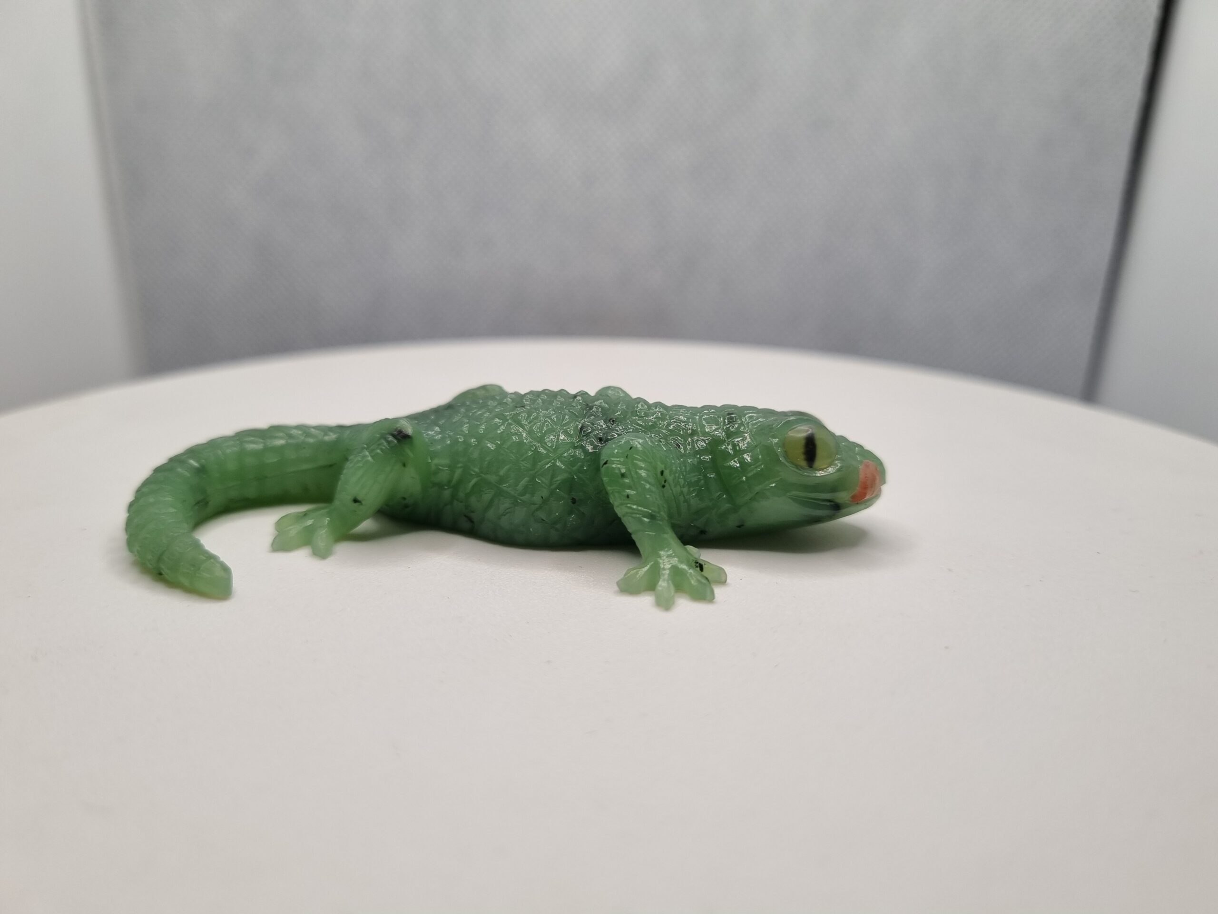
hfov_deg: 67.3
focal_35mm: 26
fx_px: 915
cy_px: 457
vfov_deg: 53.1
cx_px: 609
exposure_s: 1/763
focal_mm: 5.4
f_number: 1.8
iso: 50
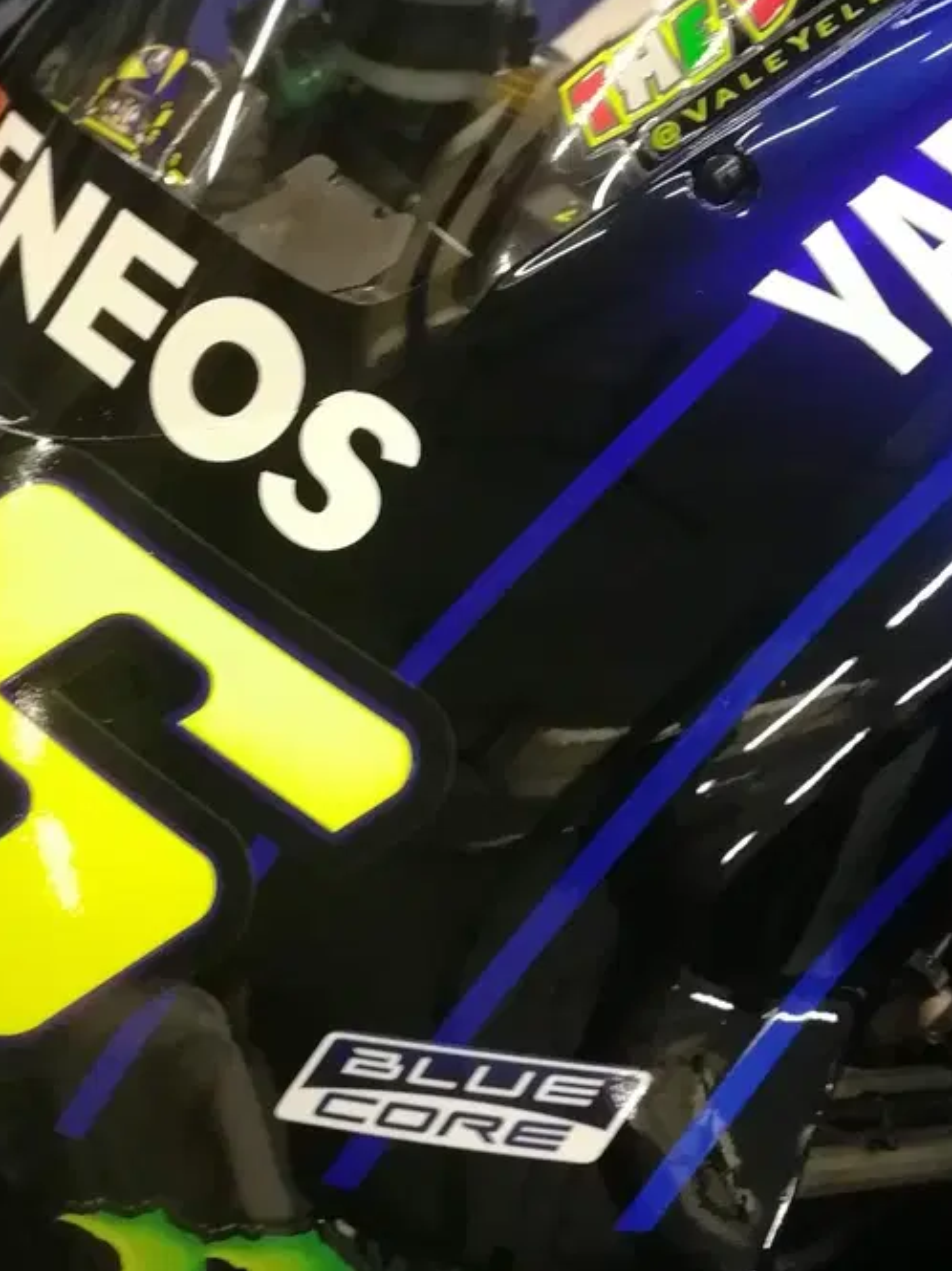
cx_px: 252
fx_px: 2386
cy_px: 573
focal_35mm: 65
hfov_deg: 22.4
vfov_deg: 29.8
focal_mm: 3.95
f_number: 4
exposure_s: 1/33.3
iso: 320
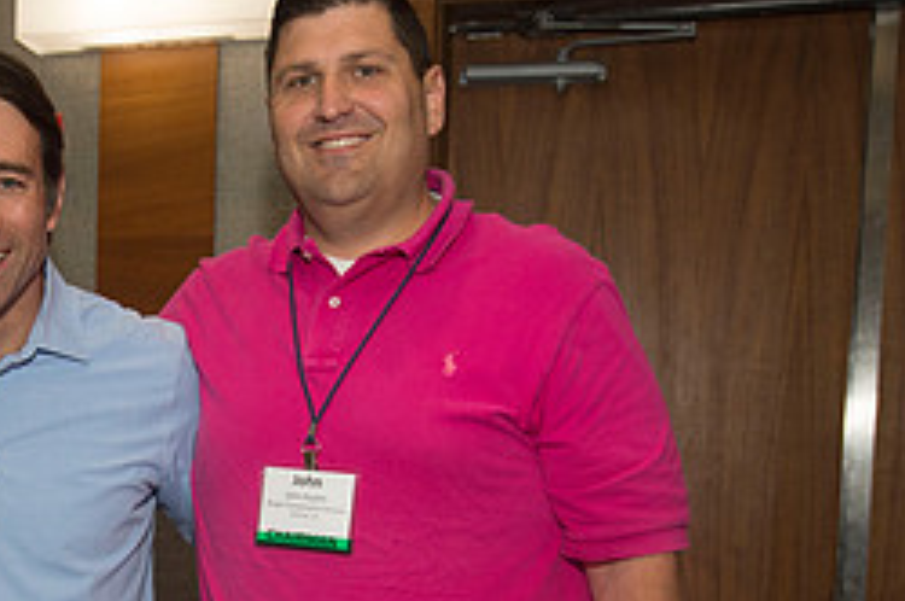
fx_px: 1456
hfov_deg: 33.1
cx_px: 130
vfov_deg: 22.7
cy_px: 550
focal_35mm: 58
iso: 1250
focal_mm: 25
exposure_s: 1/250
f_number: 5.6
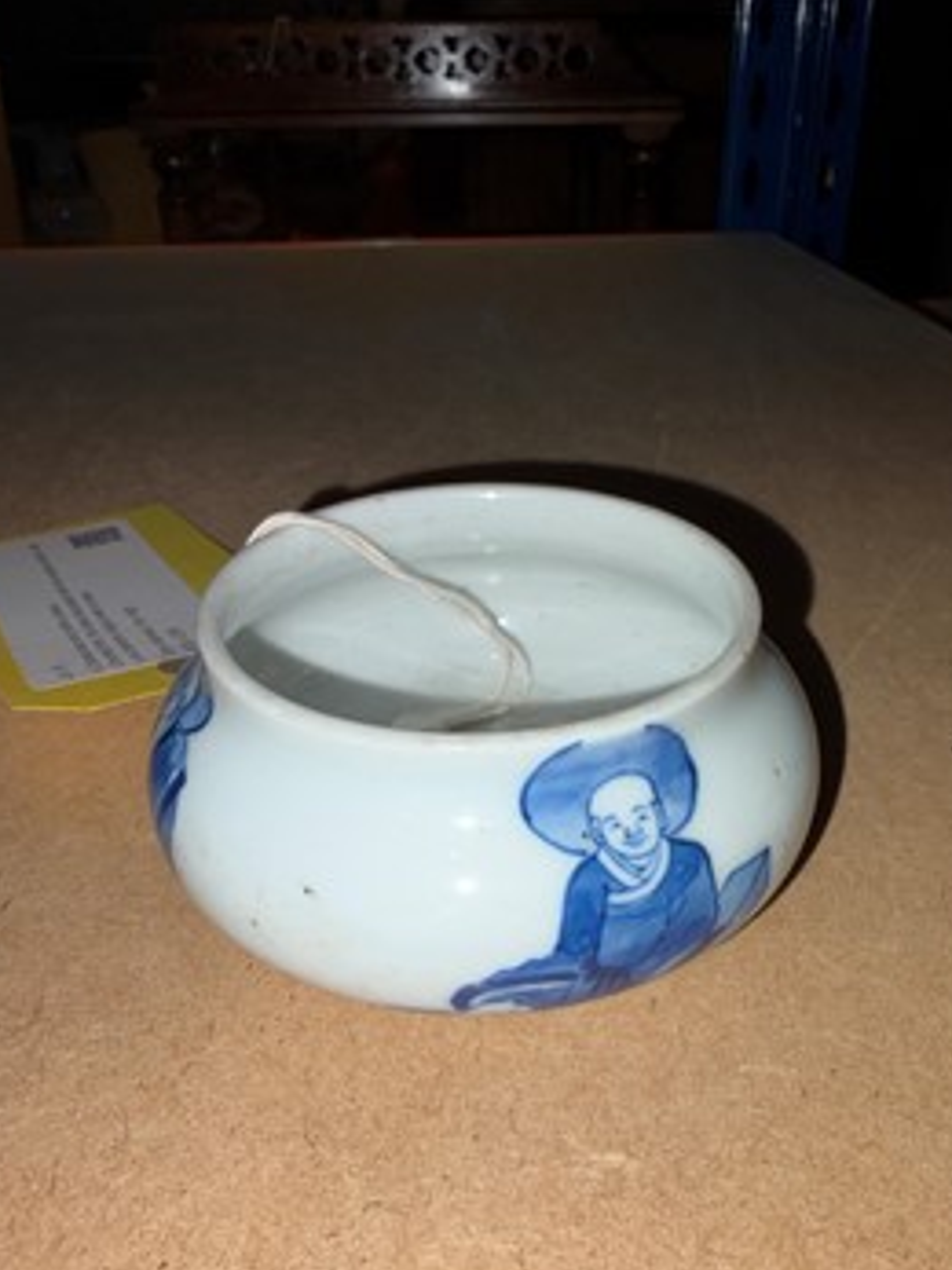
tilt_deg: -28.7
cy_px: 725
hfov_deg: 46.8
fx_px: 1101
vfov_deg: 59.7
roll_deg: +0.8
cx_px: 502
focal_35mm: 30
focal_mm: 2.22
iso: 12
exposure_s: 1/100
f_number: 2.2
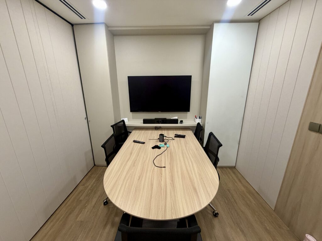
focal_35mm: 14
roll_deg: +1.0
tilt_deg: -14.0
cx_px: 161
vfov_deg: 85.7
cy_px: 120
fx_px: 130
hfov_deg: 102.1
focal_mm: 2.22
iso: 250
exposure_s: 1/100
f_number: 2.2
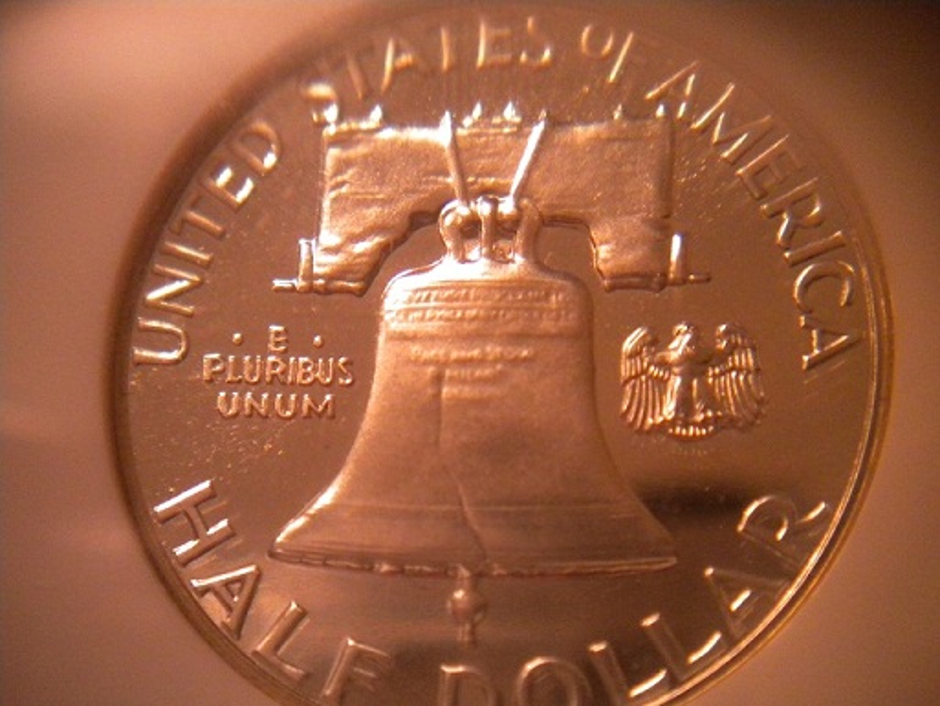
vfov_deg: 40.7
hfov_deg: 52.6
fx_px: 951
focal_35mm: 35
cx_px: 470
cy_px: 353
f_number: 3.1
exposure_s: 1/58.4
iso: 400
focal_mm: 6.3
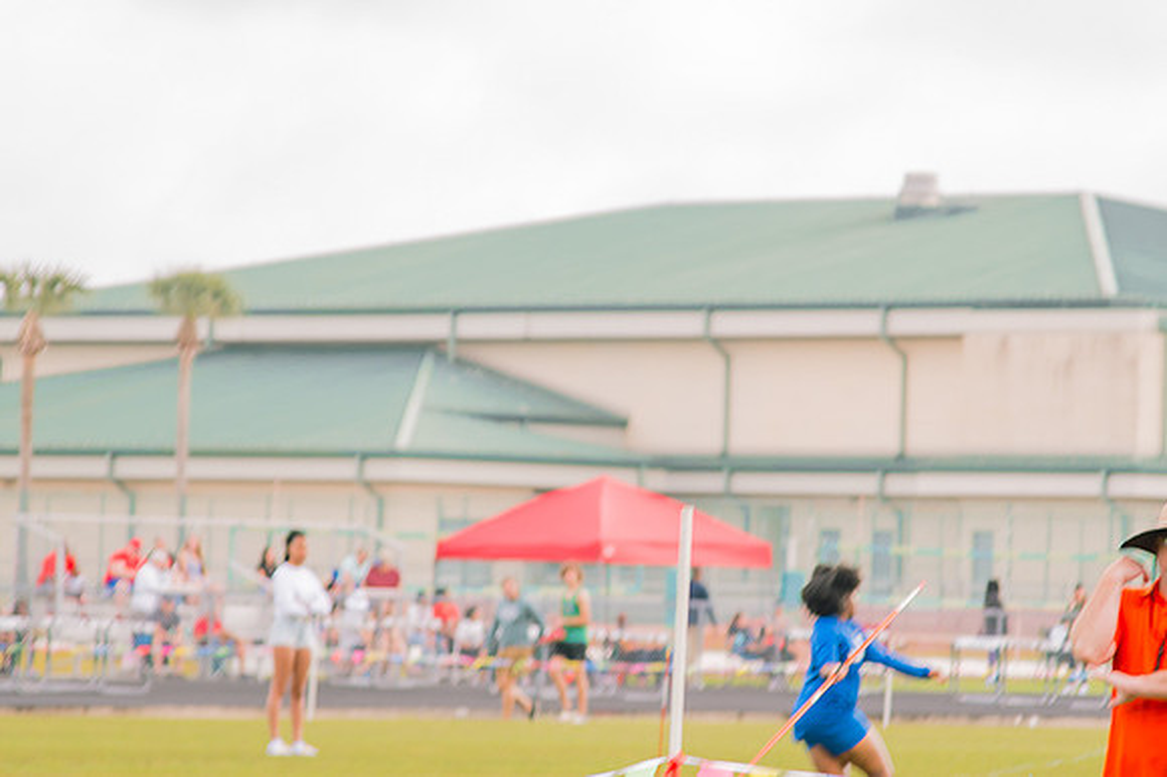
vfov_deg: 5.4
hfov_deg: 8.1
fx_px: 8252
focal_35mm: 255
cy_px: 411
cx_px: 661
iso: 200
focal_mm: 120
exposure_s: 1/200
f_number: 4
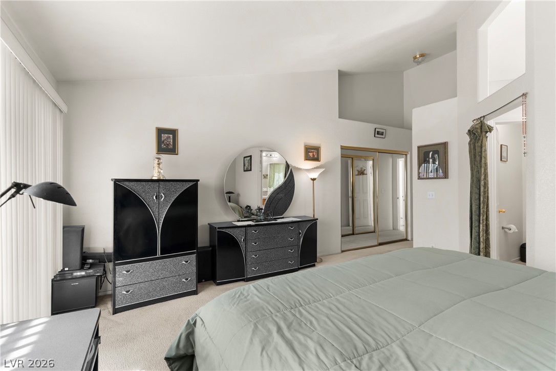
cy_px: 186
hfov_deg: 93.3
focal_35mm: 17
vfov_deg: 70.4
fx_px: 263
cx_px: 278
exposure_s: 1/8
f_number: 8
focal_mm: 17
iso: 400
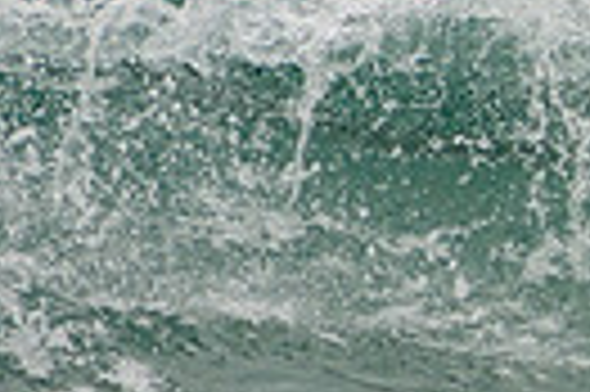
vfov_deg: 0.7
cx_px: 1216
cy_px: -92
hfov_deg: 1.0
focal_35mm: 1994
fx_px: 32639
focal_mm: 300
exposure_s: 1/1250
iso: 280
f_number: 5.6
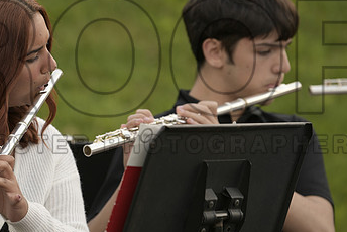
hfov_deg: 6.1
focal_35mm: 337
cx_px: 102
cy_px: 77
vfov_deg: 4.1
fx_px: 3251
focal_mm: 200
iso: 200
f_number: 4
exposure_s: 1/250
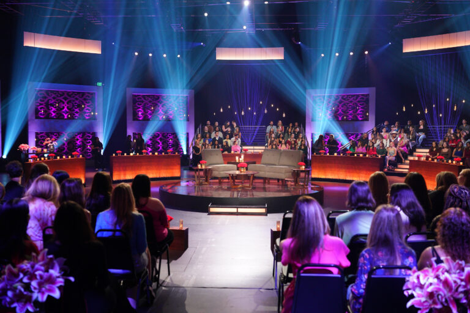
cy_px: 156
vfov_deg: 37.9
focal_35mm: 35
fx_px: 457
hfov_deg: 54.4
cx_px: 235
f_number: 2.8
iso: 3200
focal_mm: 35
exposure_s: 1/125
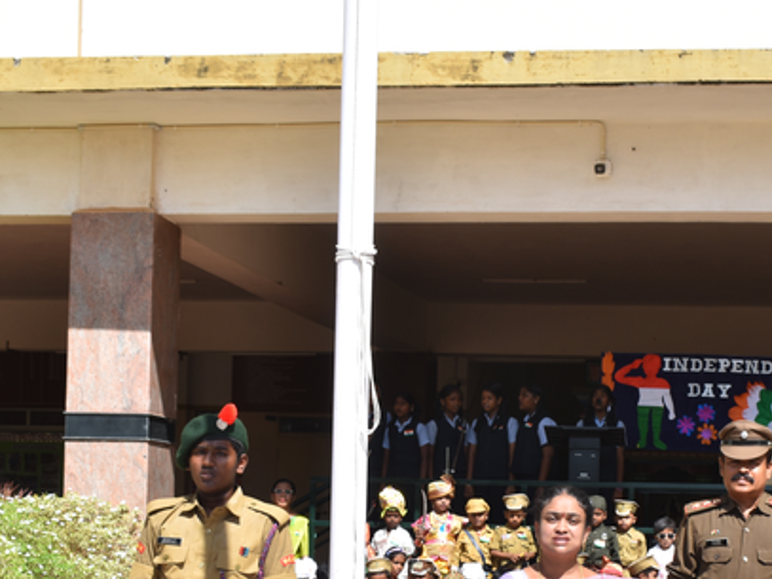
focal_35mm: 85
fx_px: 1895
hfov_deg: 22.9
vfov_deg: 17.1
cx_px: 550
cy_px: 504
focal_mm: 30
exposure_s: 1/320
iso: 100
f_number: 9
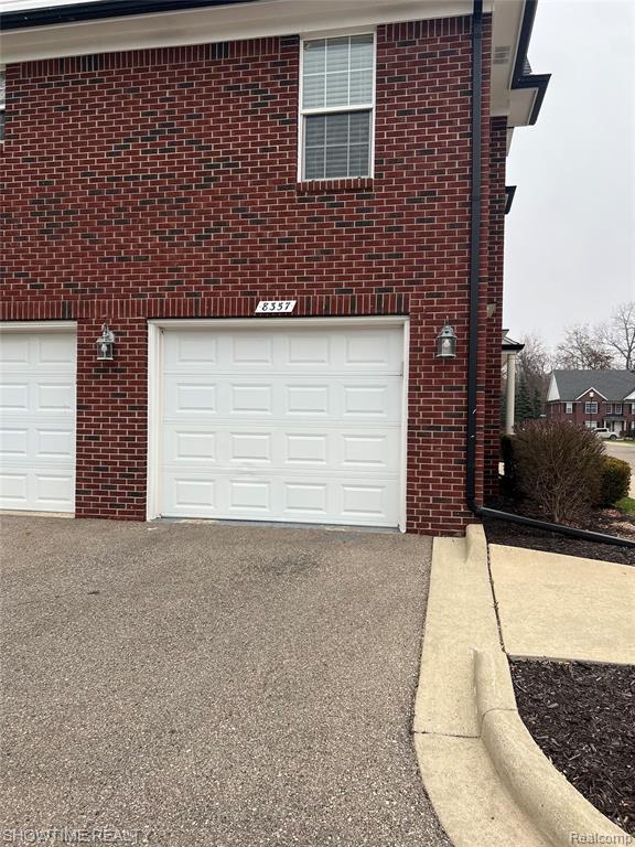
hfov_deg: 53.1
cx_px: 318
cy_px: 424
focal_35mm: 26
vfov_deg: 67.3
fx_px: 636
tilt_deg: -0.1
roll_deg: -0.8
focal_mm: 5.7
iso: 50
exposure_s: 1/383
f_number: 1.5
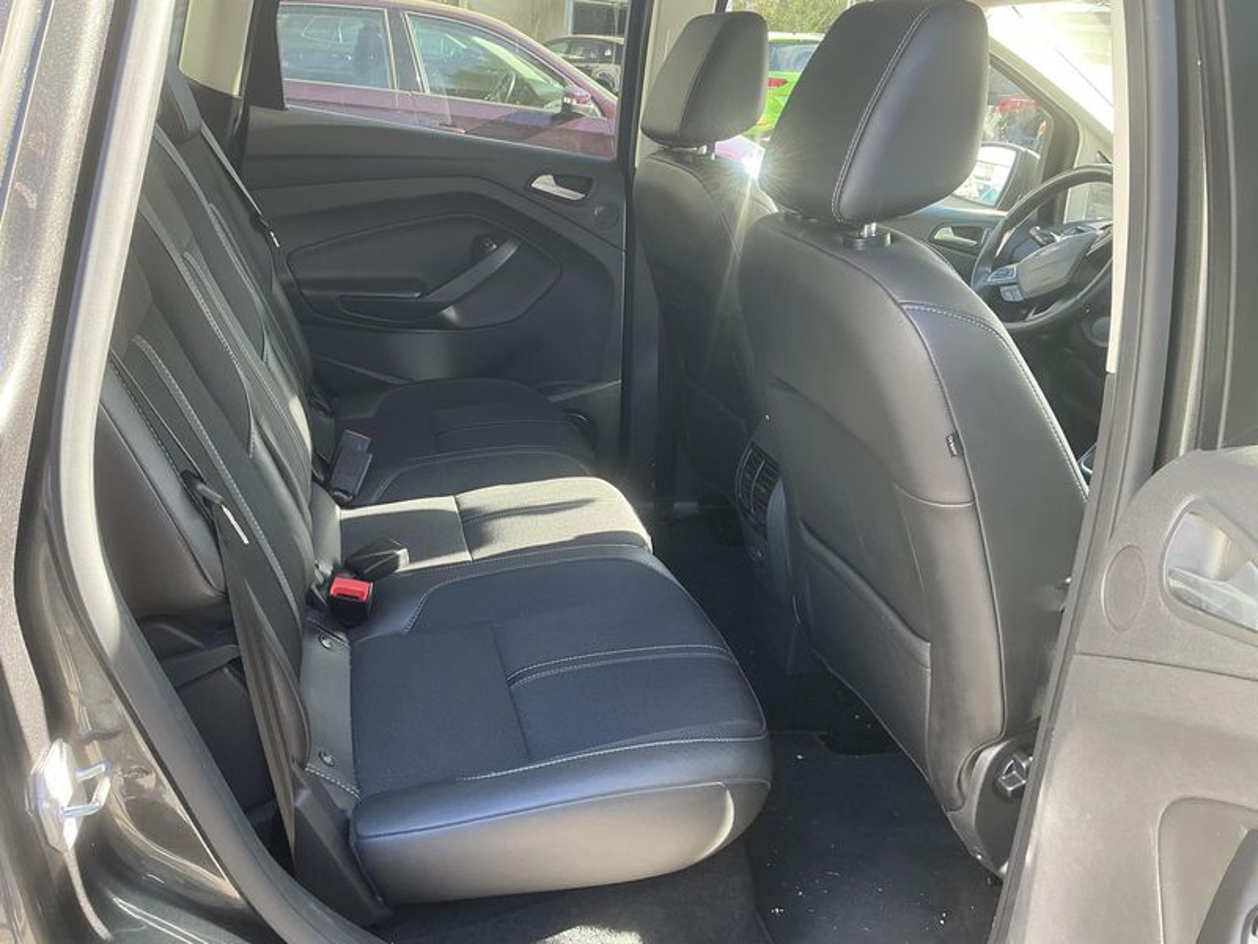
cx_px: 629
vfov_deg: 49.7
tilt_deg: -22.3
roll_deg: -3.7
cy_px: 472
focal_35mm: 28
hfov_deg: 63.4
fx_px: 1018
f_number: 1.8
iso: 64
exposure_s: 1/81
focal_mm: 3
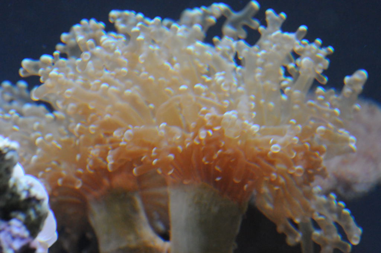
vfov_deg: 8.7
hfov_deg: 13.1
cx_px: 190
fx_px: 1665
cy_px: 126
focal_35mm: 158
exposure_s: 1/250
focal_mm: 105
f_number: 8
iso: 3200
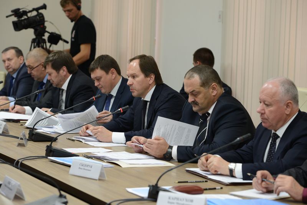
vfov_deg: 11.2
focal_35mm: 122
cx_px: 154
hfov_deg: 16.8
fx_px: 1040
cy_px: 102
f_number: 5.6
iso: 1600
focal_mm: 122
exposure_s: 1/80
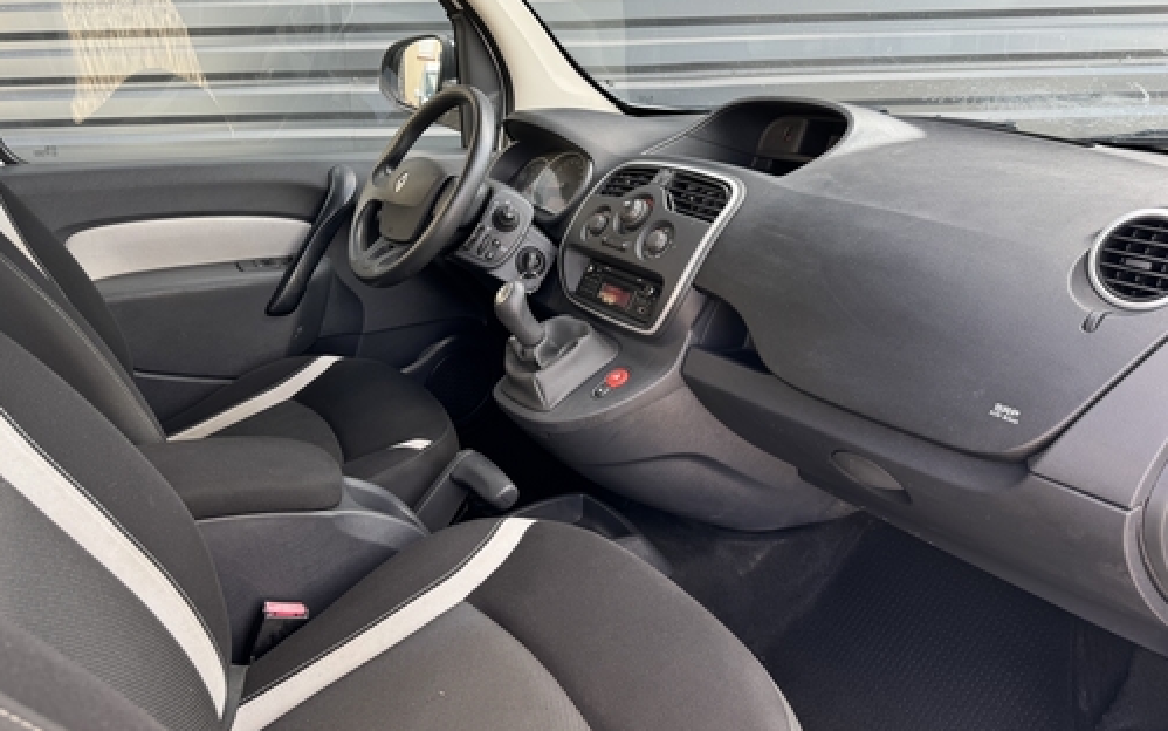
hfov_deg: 70.4
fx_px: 828
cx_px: 576
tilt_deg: -16.5
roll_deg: +1.7
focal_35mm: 26
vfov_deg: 47.4
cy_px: 301
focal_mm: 6.76
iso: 50
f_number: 1.78
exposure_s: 1/121
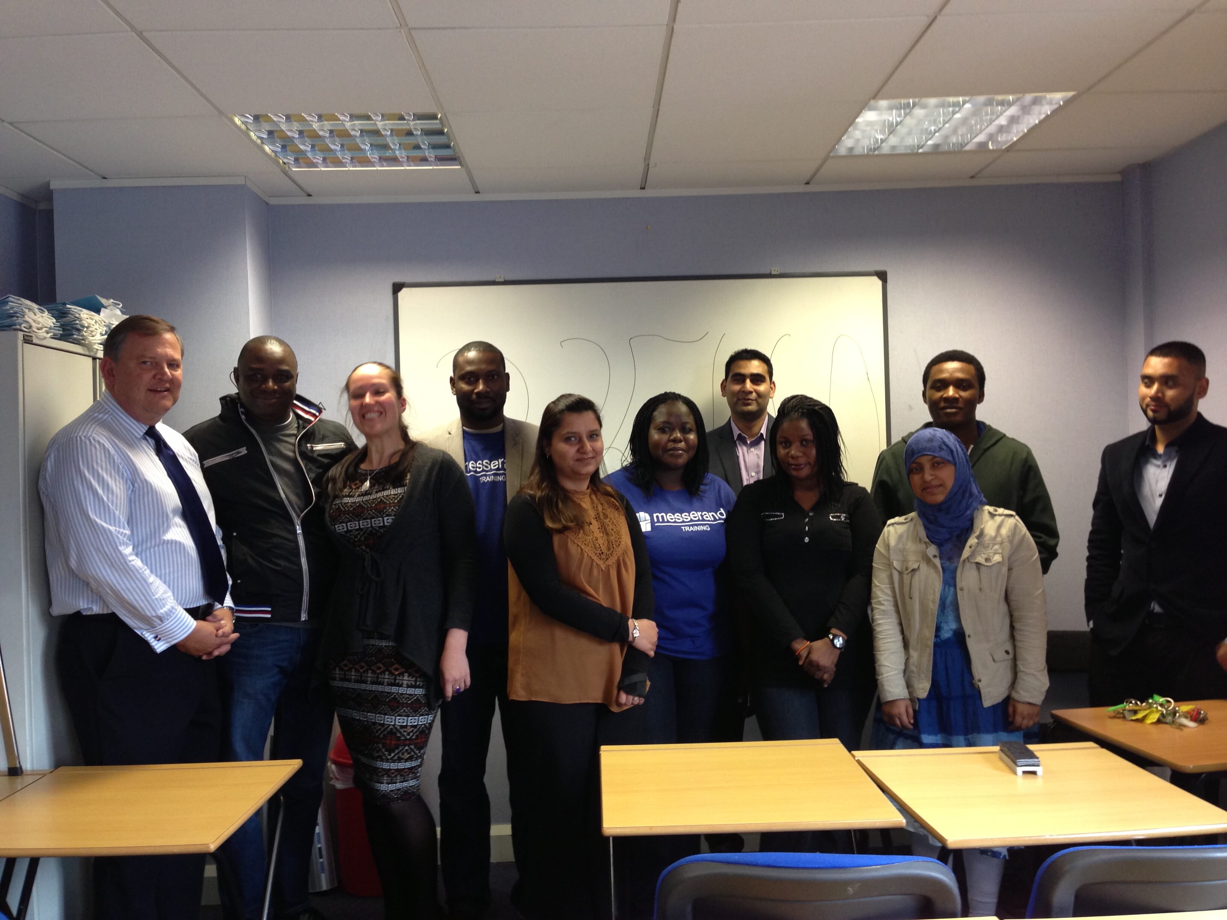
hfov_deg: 55.4
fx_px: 1170
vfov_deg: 42.9
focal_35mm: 33
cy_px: 460
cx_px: 614
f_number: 2.4
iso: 100
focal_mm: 4.13
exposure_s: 1/20
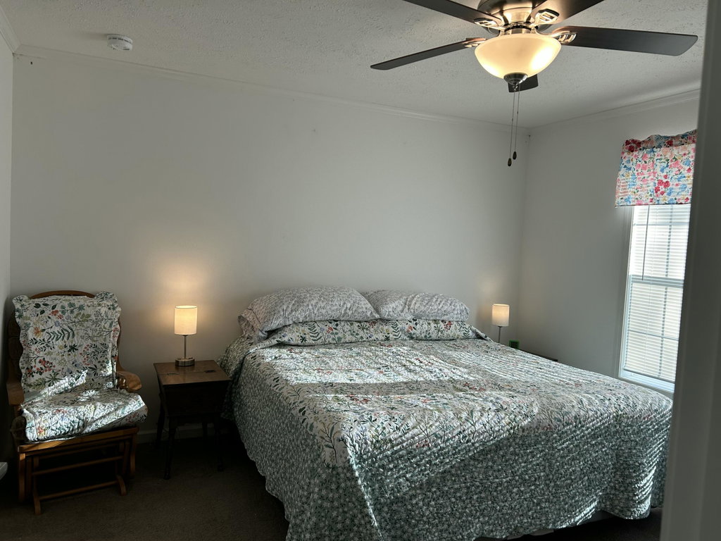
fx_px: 542
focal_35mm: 26
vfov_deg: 53.1
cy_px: 270
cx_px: 360
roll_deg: -3.1
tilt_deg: -3.9
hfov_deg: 67.3
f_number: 1.5
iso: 40
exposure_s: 1/152
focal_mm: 5.7
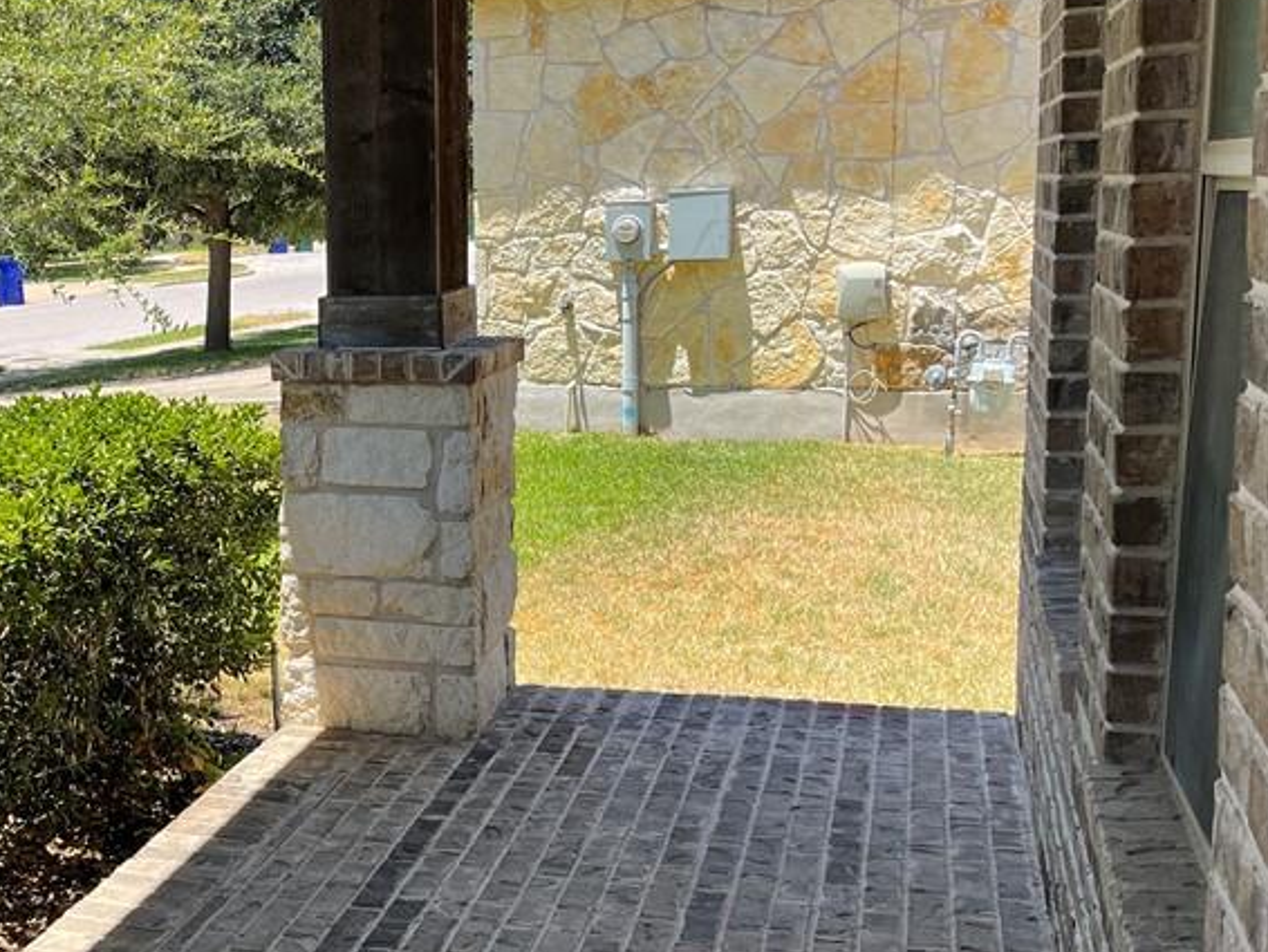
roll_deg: +1.0
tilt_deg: -9.7
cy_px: 468
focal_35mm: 47
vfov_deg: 30.9
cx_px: 280
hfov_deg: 39.1
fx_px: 1722
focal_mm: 5.1
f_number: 1.6
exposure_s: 1/1513
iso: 32
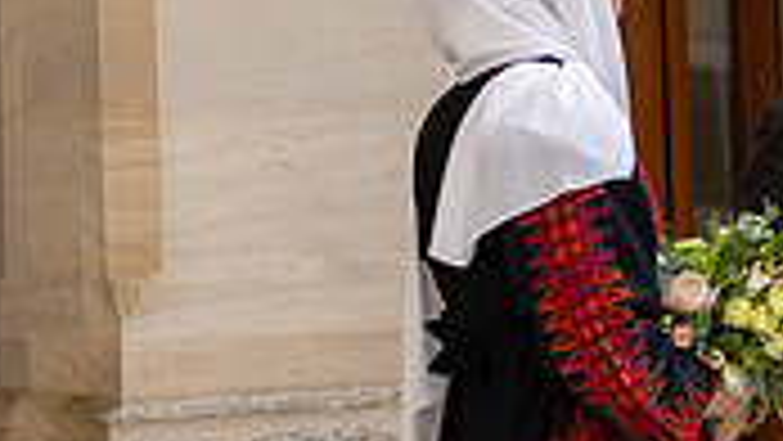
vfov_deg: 8.5
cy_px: 83
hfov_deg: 14.6
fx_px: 2970
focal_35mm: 143
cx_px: 906
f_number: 2.8
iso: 100
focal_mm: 40
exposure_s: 1/1250
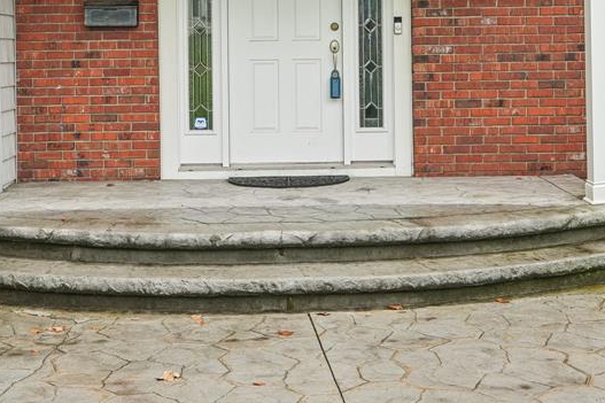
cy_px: 42
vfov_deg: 19.6
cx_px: 301
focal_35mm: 68
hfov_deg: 29.7
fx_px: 1142
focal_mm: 35
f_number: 8
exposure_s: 1/50
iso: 100
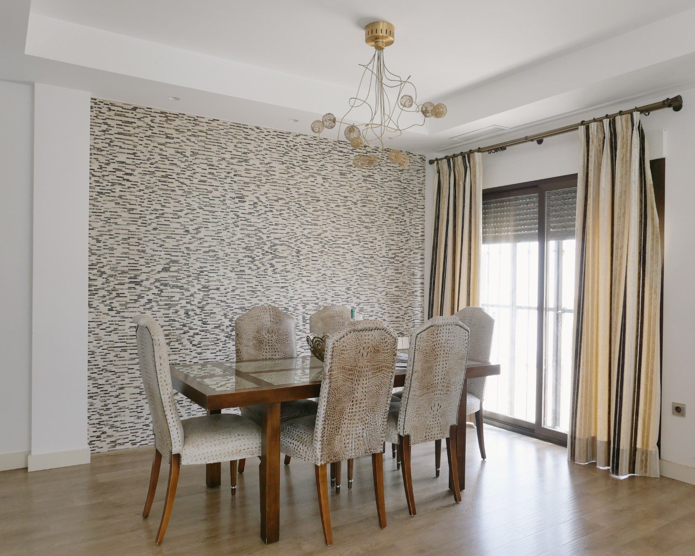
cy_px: 283
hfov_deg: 66.0
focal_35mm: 26
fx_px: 535
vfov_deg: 54.9
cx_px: 358
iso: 200
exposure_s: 1/125
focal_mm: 10.9
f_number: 4
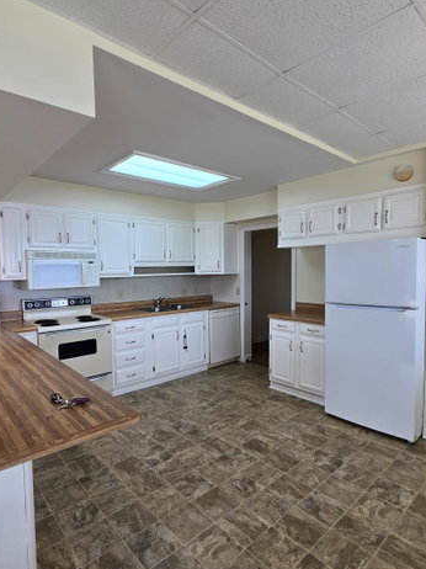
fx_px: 296
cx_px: 200
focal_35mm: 18
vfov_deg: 87.8
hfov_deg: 71.5
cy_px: 282
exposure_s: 1/120
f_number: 2.2
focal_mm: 2.2
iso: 64
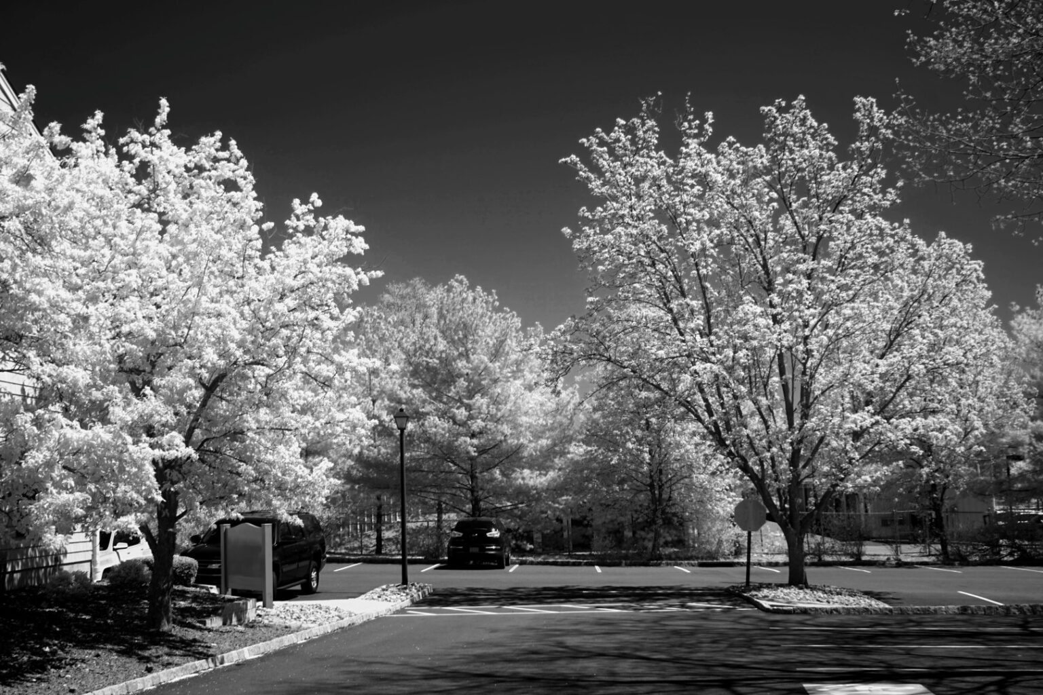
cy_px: 348
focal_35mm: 41
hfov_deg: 47.4
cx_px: 522
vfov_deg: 32.6
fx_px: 1188
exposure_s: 1/50
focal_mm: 41
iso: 50
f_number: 10
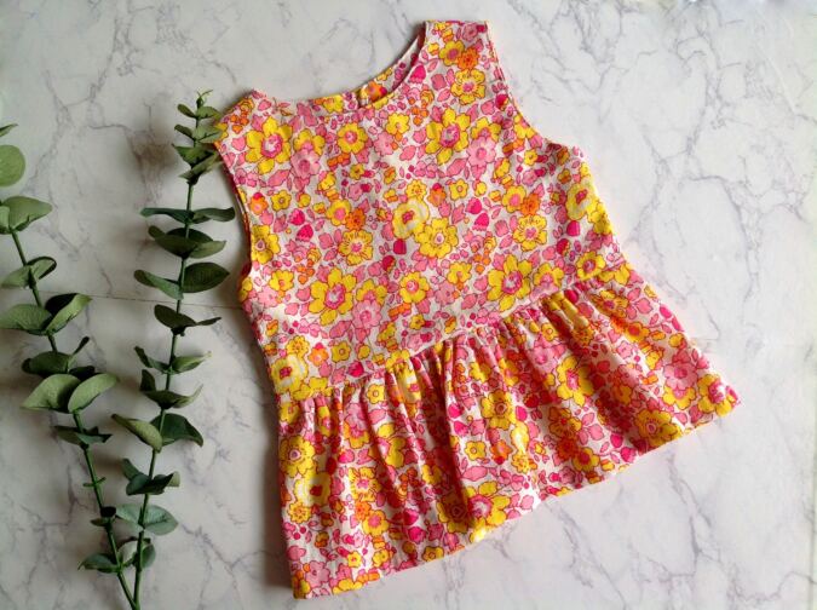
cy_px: 305
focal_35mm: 35
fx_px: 825
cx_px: 408
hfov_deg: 52.7
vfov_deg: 40.6
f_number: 2.4
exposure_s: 1/192
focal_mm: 4.28
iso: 50
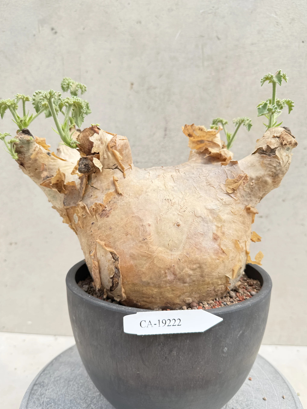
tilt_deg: -7.9
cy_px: 211
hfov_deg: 54.9
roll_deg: -0.6
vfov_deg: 69.4
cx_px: 153
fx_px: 296
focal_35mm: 25
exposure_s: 1/333
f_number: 1.78
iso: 80
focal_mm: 6.76
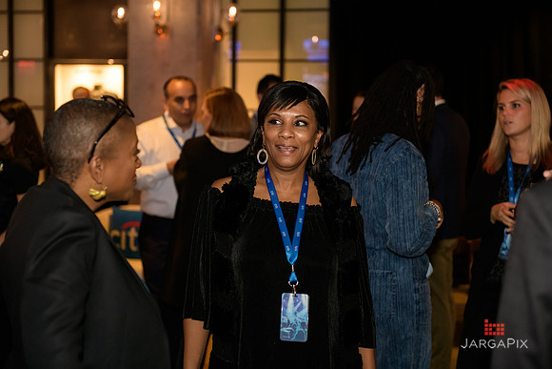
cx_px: 276
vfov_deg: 19.5
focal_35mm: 70
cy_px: 184
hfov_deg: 28.8
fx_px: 1074
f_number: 3.2
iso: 1250
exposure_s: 1/125
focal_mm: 70
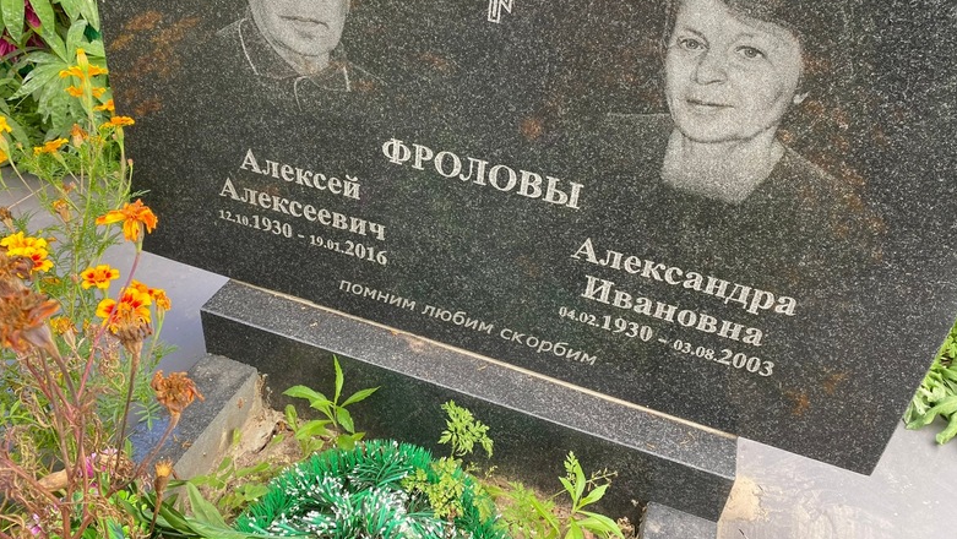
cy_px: 194
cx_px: 471
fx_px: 736
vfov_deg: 39.9
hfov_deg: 66.0
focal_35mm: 29
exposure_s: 1/121
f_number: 1.8
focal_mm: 4.25
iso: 32
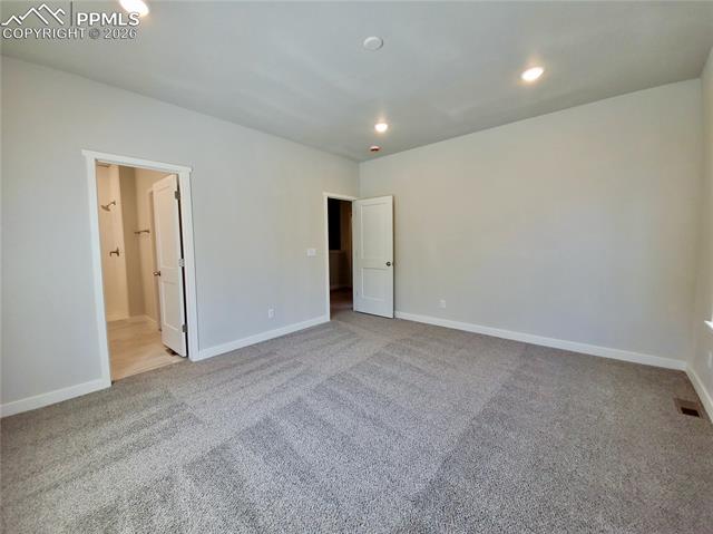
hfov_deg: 106.2
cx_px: 356
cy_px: 267
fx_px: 268
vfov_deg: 89.8
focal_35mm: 13
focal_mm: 1.74
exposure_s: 1/40
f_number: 2.2
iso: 50
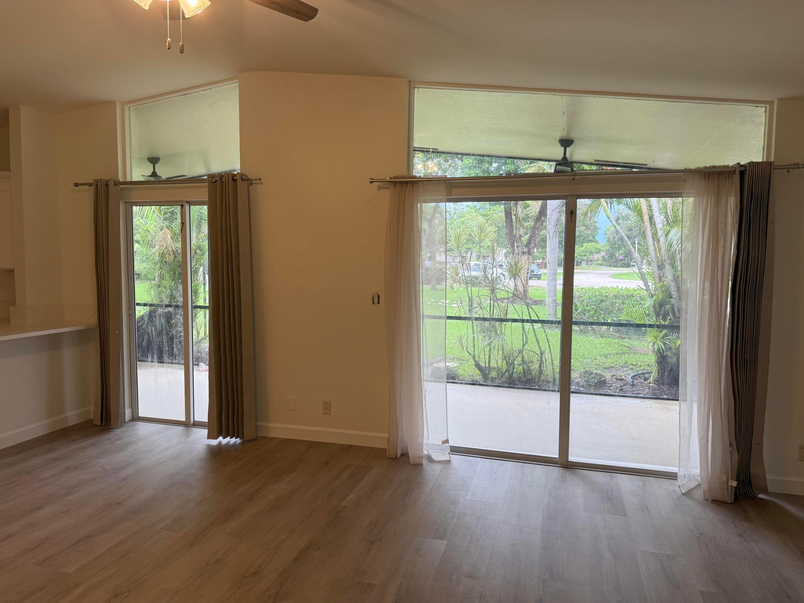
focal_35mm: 24
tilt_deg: -2.6
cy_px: 302
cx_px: 402
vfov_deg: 56.8
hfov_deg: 71.6
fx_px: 557
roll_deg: +0.3
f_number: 1.78
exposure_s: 1/120
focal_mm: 6.76
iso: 125
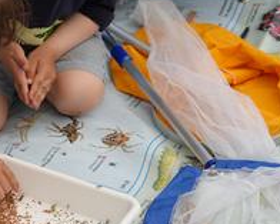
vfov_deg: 9.3
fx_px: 1385
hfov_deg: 11.0
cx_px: -166
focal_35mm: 167
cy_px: 128
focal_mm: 54
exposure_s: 1/400
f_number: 4
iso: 100
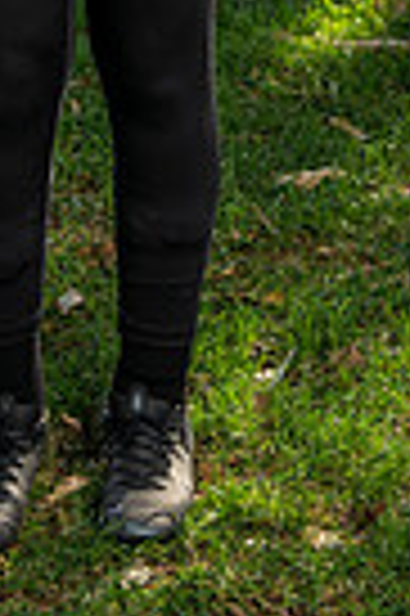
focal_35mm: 115
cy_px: -328
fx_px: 1969
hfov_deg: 11.9
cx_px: 117
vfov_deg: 16.2
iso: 100
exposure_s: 1/160
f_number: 5.6
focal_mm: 35
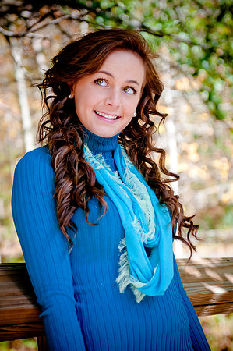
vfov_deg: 22.6
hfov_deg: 15.2
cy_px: 176
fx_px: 876
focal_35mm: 90
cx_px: 116
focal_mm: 60
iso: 200
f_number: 3.2
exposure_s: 1/320
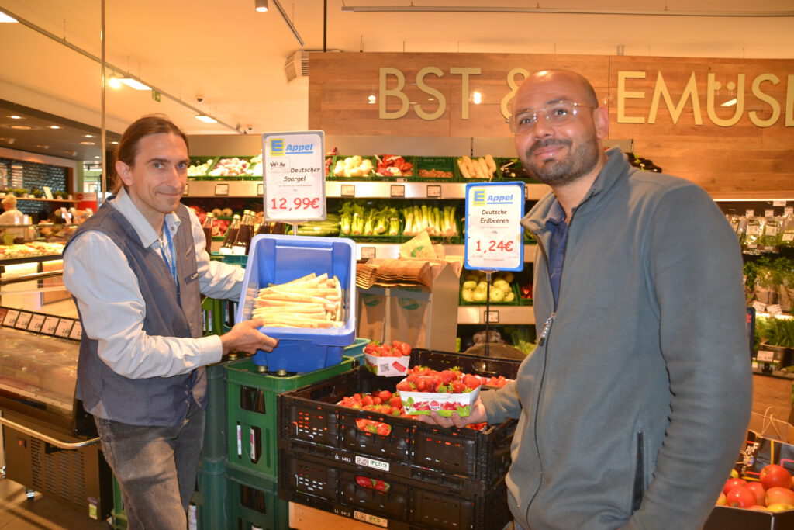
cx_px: 397
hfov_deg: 67.4
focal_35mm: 27
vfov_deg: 47.9
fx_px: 596
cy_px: 265
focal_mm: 18
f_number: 3.5
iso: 720
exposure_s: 1/60
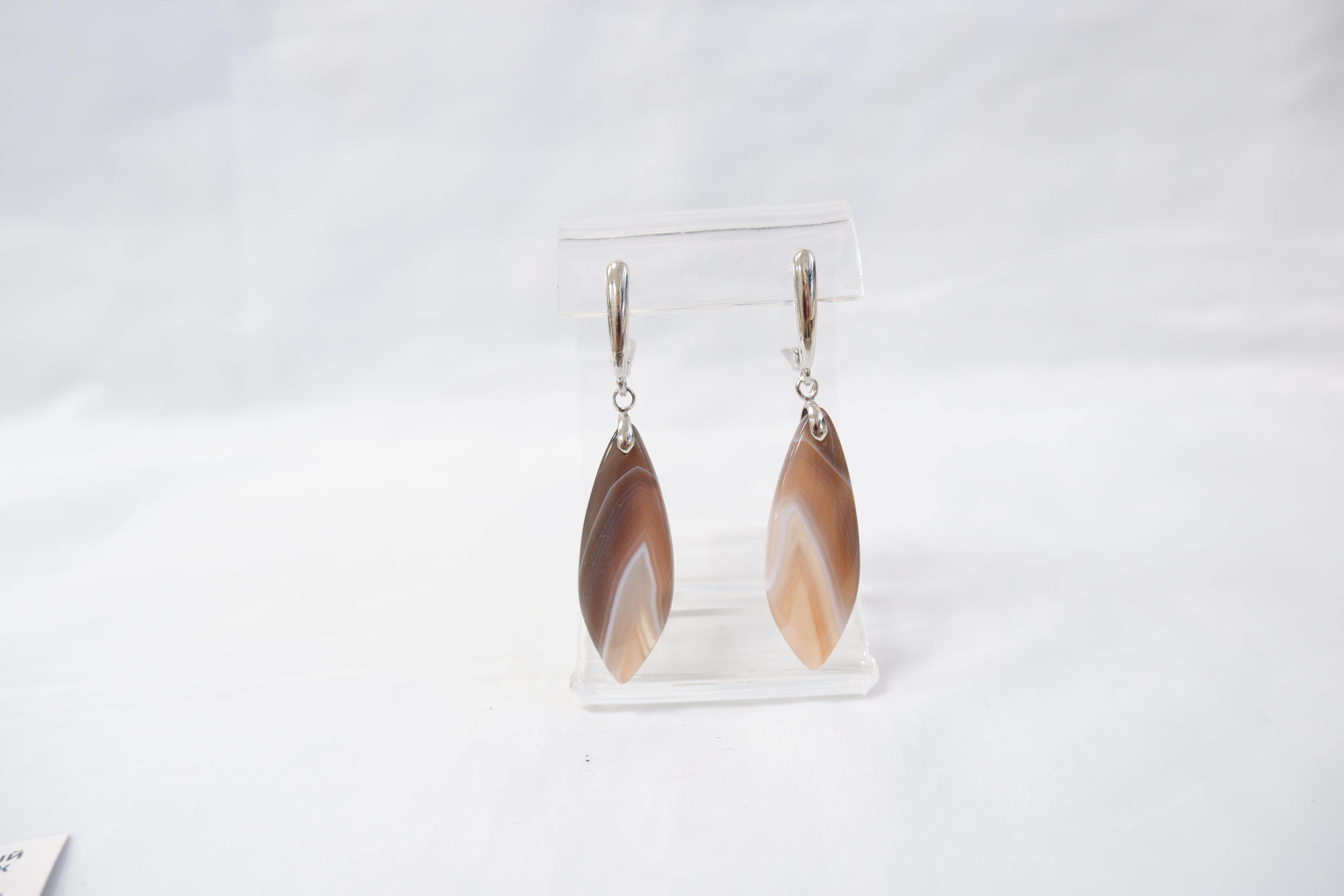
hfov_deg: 58.7
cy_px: 448
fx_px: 1195
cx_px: 672
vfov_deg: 41.1
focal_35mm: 32
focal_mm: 21.5
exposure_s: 1/34
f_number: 4.2
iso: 320
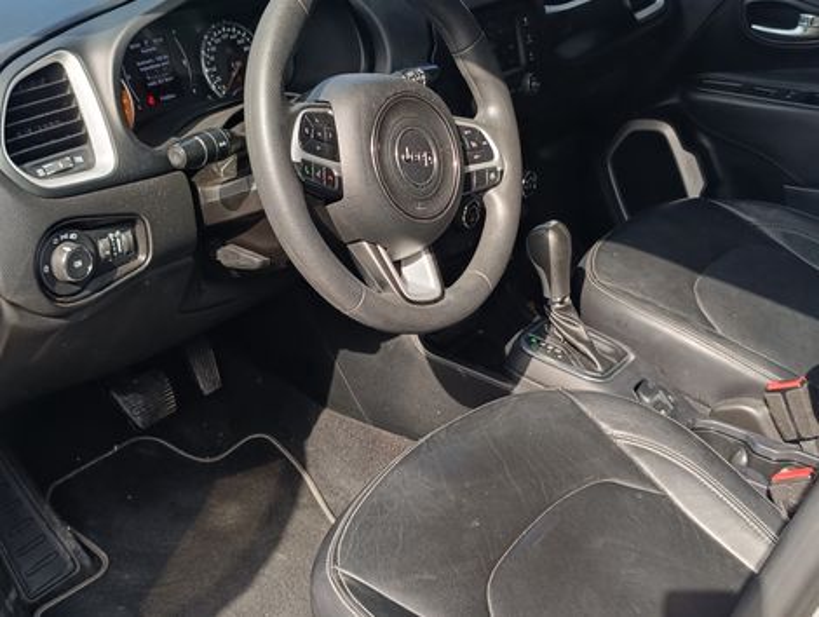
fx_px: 616
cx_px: 410
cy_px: 308
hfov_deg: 67.2
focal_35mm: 26
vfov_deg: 53.2
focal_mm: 4.94
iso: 51
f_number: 1.5
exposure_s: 1/210
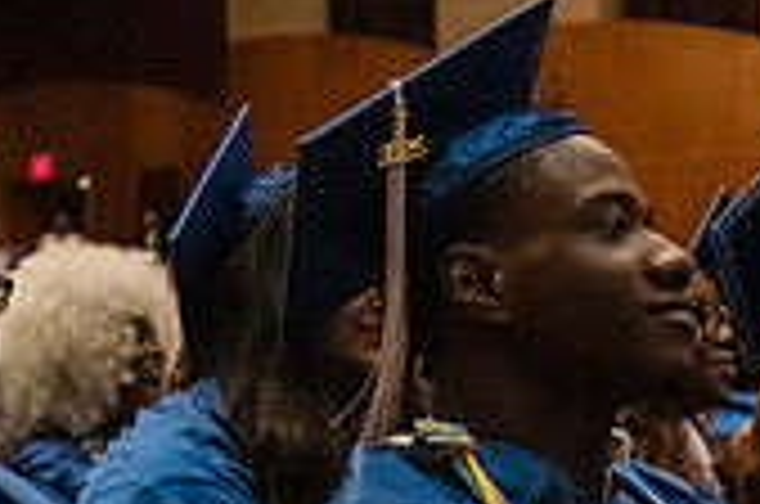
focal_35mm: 117
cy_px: 529
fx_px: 2465
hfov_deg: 17.4
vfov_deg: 11.5
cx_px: 549
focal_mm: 34
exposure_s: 1/160
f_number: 3.5
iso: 8000
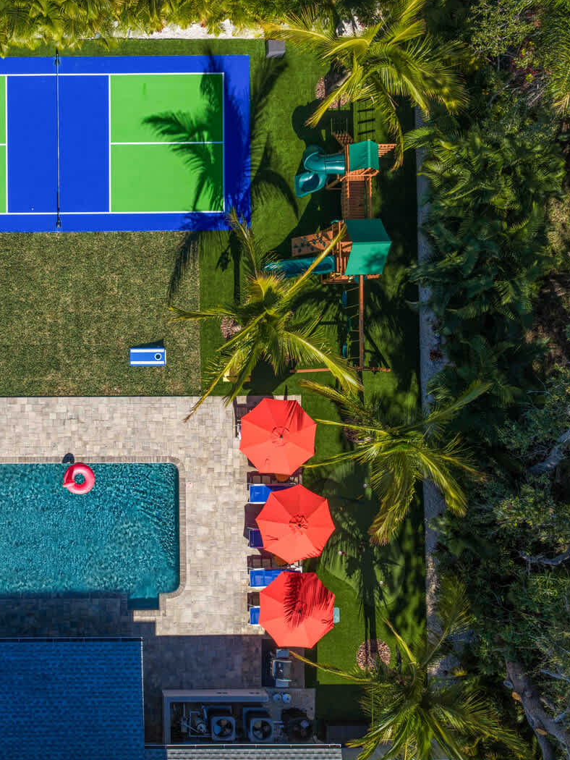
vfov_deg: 45.8
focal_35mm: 41
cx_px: 46
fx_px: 900
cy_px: 376
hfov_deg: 33.1
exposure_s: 1/4000
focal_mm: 14.4
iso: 250
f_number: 2.8
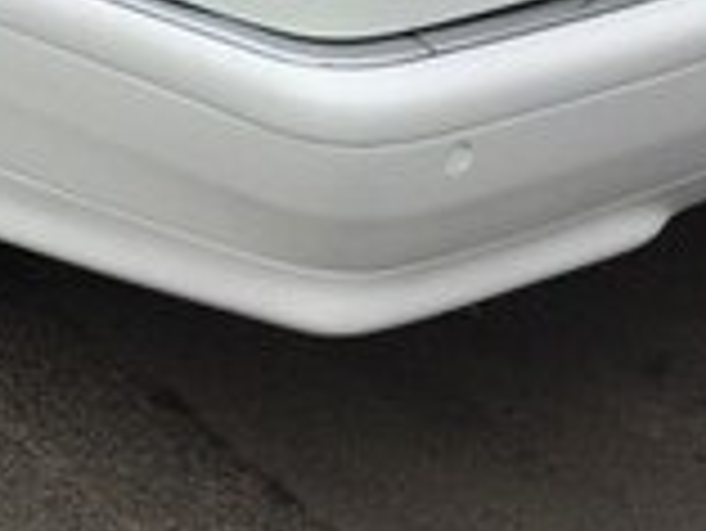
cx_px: 18
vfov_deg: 11.2
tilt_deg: -10.3
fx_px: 2490
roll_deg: -0.1
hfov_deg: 15.9
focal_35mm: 122
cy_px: -470
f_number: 2.2
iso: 32
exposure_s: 1/1642
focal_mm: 4.15
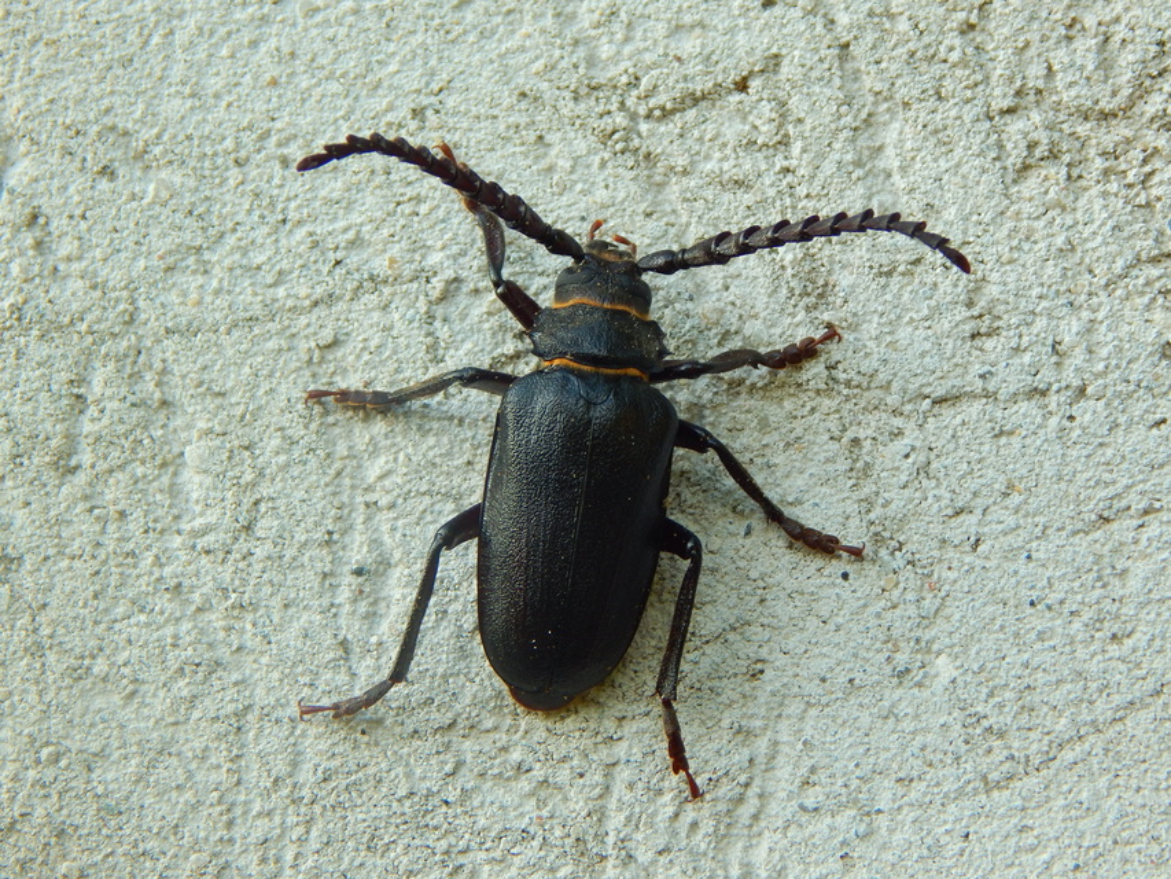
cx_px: 586
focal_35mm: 131
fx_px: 4432
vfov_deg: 11.3
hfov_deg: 15.1
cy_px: 440
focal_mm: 23.4
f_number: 4.8
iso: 125
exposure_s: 1/50
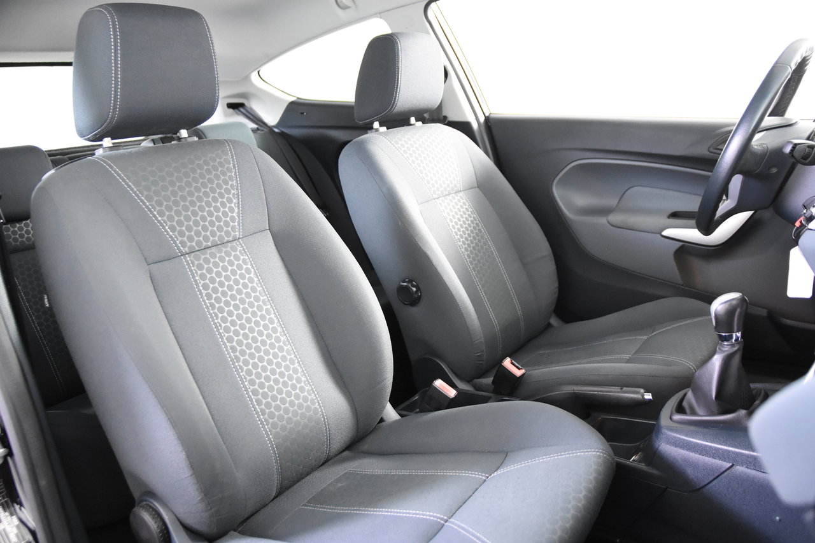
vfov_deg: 43.6
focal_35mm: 30
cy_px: 272
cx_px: 408
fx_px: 679
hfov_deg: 61.9
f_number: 2.8
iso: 4000
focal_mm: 20
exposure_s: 1/30
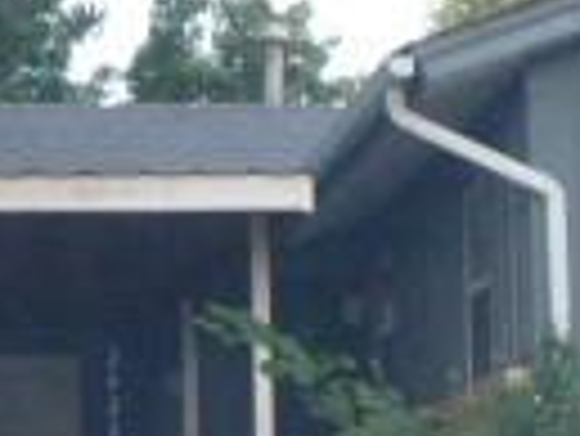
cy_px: 467
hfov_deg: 9.6
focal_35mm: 203
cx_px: 679
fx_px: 3404
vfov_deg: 7.3
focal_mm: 7.4
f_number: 3.9
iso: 500
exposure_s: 1/60
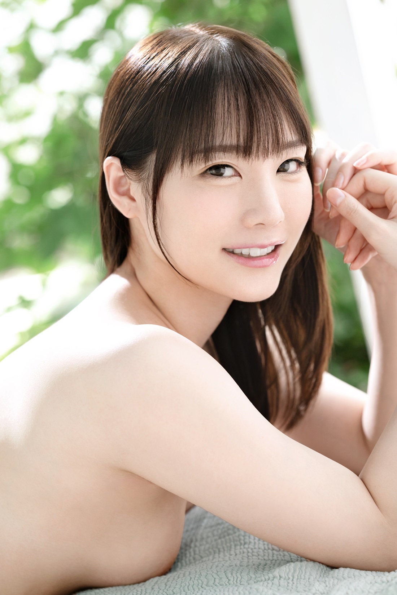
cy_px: 298
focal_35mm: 85
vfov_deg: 23.9
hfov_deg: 16.1
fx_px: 1407
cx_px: 198
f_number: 4
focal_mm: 85
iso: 400
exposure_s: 1/125
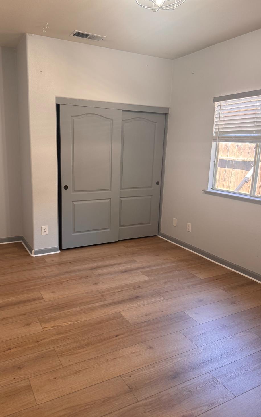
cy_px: 207
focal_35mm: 26
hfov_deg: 47.4
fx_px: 296
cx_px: 110
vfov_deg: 70.4
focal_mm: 6.76
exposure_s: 1/120
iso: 200
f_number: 1.78
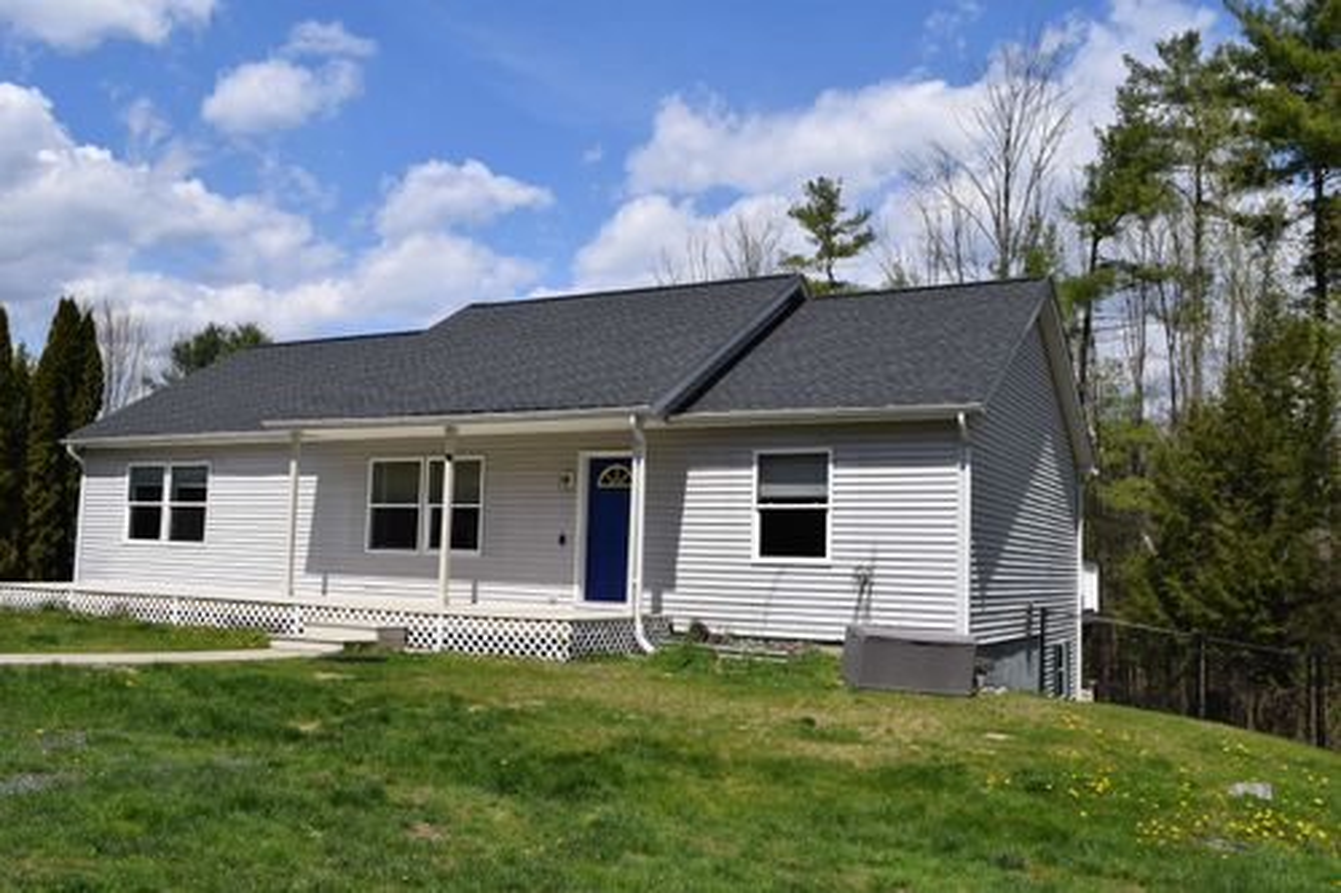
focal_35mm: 33
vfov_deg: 39.9
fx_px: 1229
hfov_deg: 57.2
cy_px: 446
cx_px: 670
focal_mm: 22
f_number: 11
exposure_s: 1/500
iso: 200
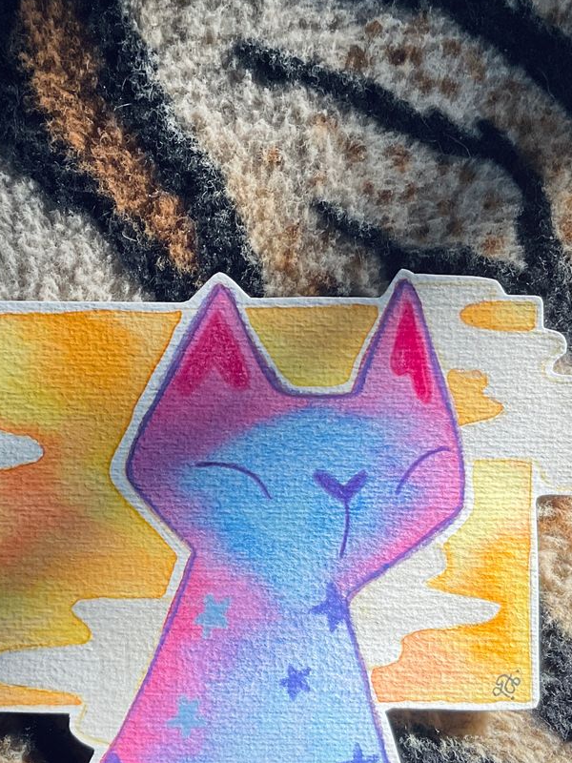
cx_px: 214
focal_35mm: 58
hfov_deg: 25.2
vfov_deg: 32.9
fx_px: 1278
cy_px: 522
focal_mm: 3
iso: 40
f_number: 1.8
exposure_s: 1/122
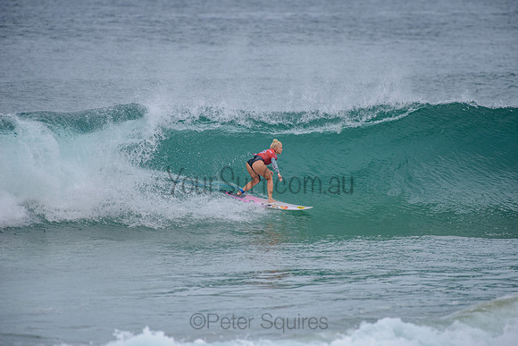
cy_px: 173
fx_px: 7196
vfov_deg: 2.8
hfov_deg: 4.1
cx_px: 259
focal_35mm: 500
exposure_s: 1/2000
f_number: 5.6
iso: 320
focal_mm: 500
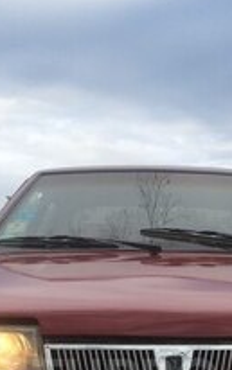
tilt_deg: -5.1
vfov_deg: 26.2
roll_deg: +0.3
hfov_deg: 17.5
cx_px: 171
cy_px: 379
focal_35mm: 74
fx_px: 748
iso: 32
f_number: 2.2
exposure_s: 1/954
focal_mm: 4.15
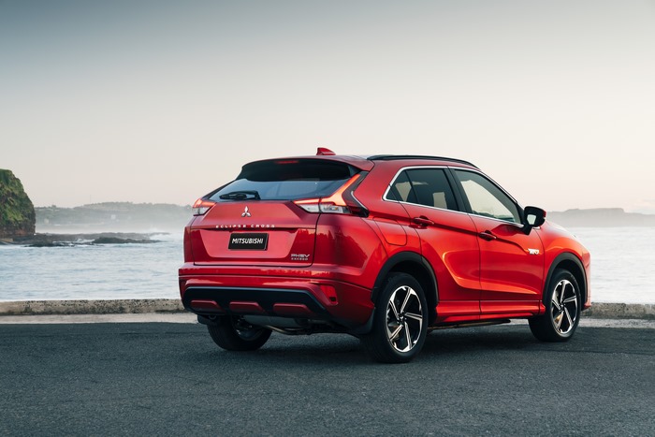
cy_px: 218
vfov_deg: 20.6
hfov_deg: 30.5
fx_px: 1201
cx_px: 328
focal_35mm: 66
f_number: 6.3
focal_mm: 66
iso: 100
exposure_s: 1/3
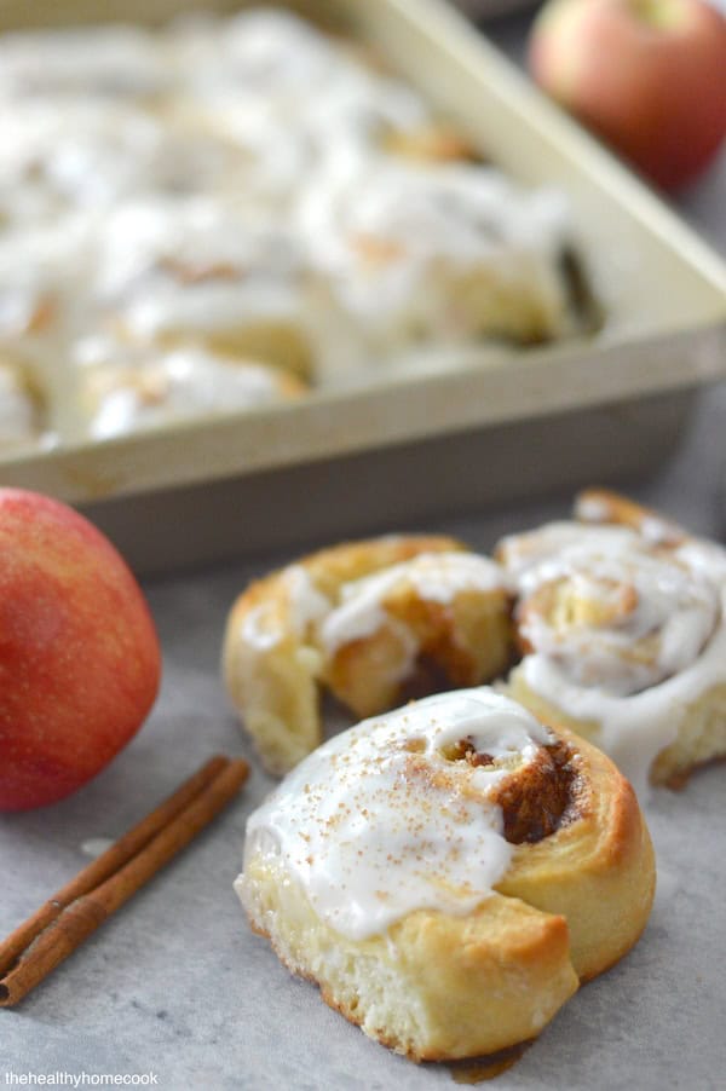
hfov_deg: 18.2
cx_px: 363
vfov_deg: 27.0
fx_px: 2272
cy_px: 546
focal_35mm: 75
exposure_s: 1/500
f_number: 2.5
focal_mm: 50
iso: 1600
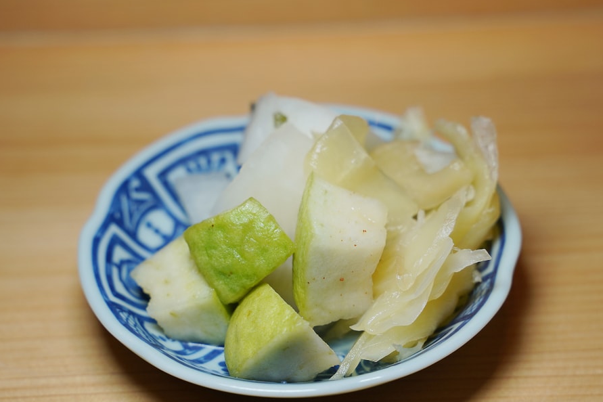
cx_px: 324
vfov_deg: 13.5
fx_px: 1692
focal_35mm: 101
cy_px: 256
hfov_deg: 20.2
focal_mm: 75
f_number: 5
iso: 100
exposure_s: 1/125
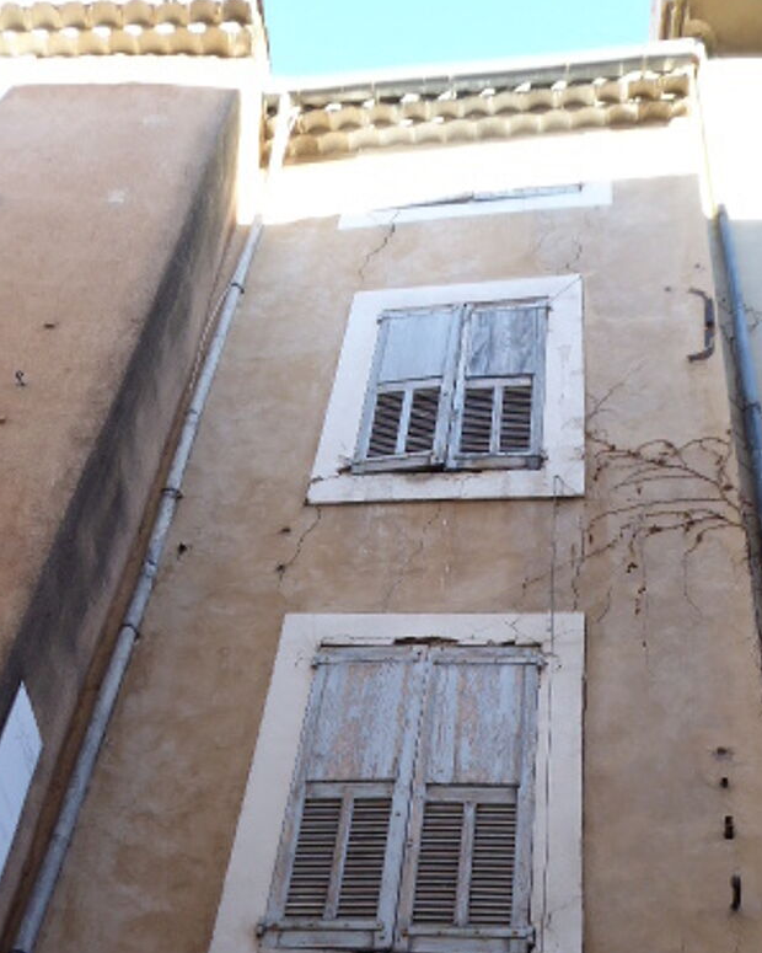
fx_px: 1184
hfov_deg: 35.6
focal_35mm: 42
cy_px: 747
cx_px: 418
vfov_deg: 42.1
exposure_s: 1/60
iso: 100
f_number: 3.3
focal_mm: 4.3
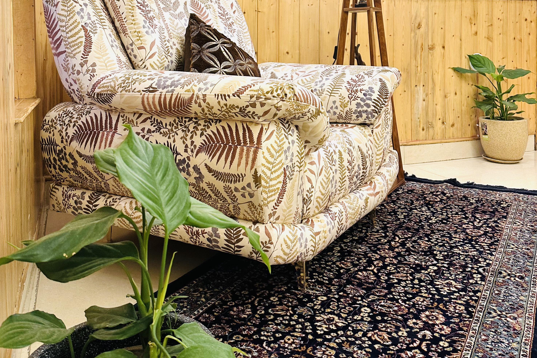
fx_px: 507
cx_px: 272
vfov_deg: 37.1
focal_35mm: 34
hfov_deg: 55.8
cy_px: 58
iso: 160
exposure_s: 1/100
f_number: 1.78
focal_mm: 6.86
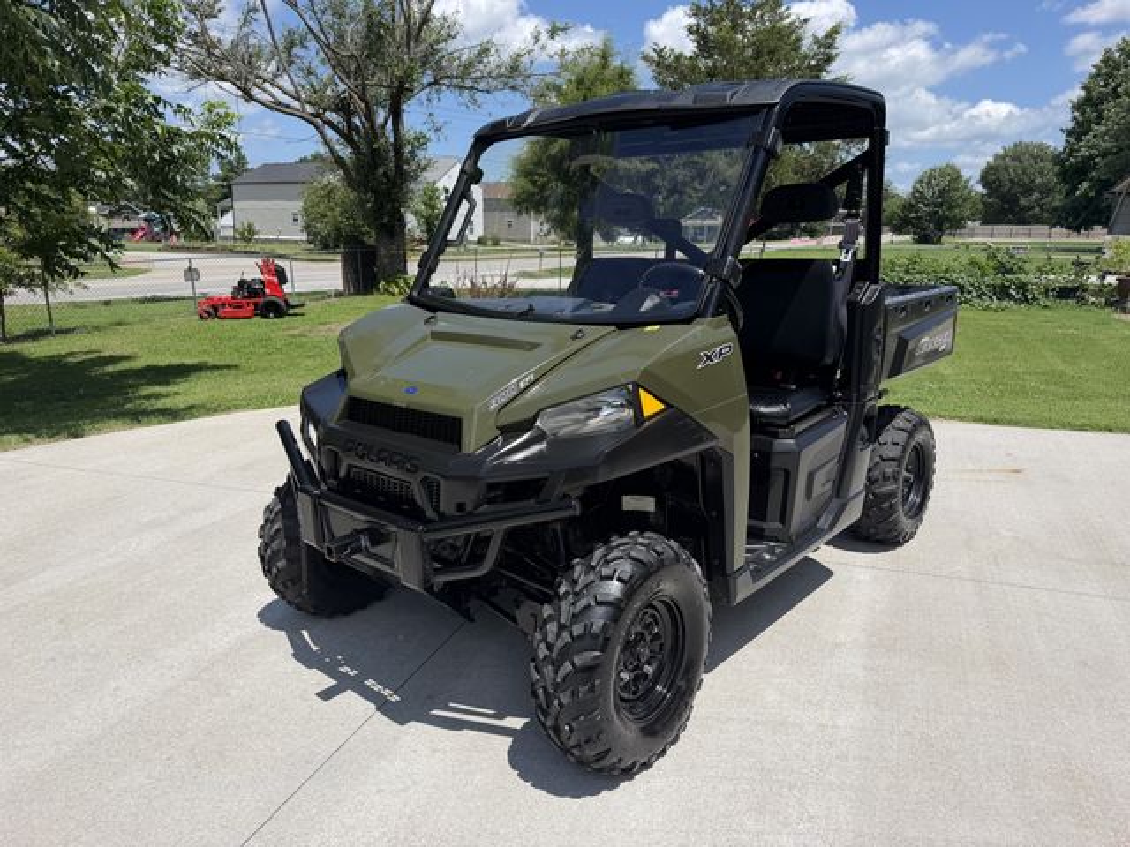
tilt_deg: -13.9
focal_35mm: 24
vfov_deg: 56.8
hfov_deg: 71.6
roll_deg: -0.8
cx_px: 565
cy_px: 424
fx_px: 783
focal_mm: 6.76
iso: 80
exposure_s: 1/5714
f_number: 1.78
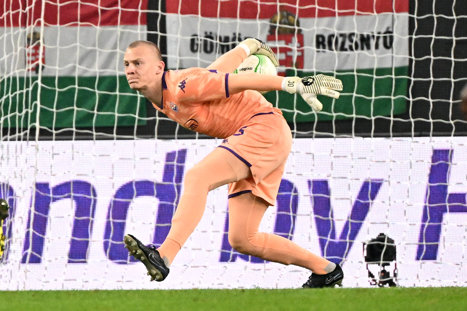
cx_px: 234
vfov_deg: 2.3
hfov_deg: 3.4
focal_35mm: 600
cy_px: 156
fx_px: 7783
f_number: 4
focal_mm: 400
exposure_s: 1/1600
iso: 5000
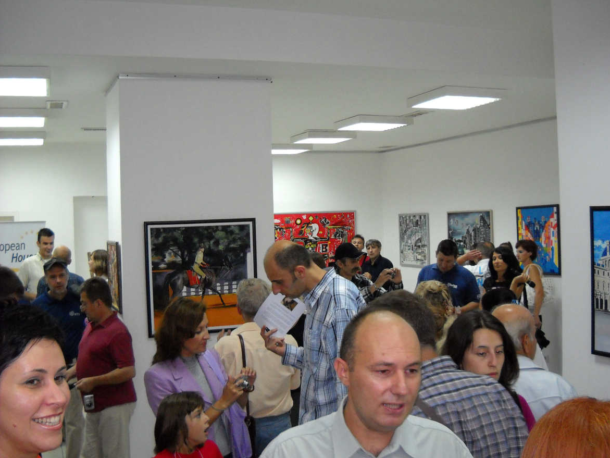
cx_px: 312
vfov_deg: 34.4
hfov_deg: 44.8
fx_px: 740
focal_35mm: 42
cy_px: 226
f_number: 3.1
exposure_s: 1/47
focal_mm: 6.72
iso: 400
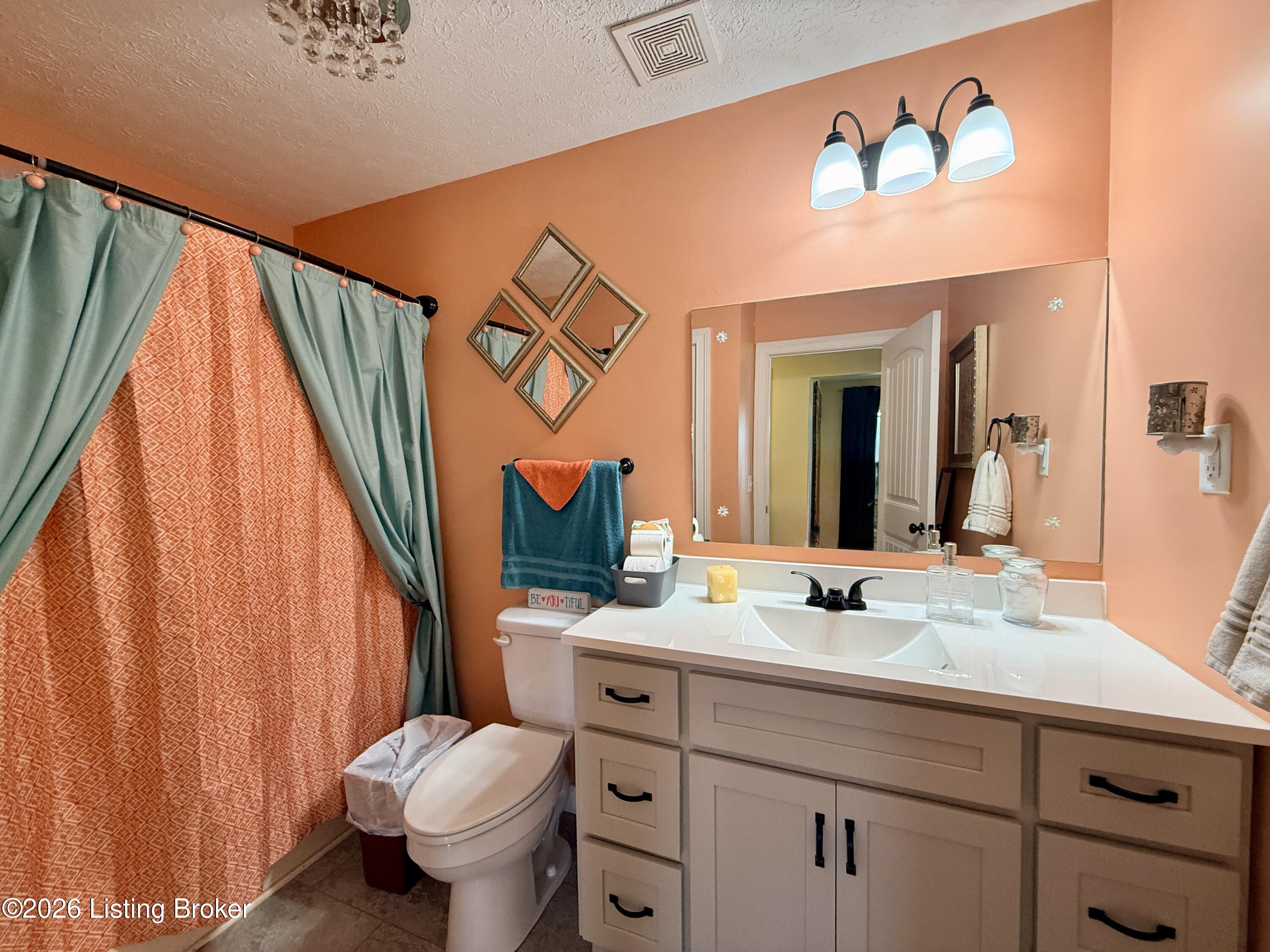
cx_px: 635
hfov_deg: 102.1
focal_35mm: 14
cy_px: 476
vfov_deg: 85.7
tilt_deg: -1.1
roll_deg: +0.6
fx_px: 514
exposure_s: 1/120
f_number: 2.2
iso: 320
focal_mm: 2.22
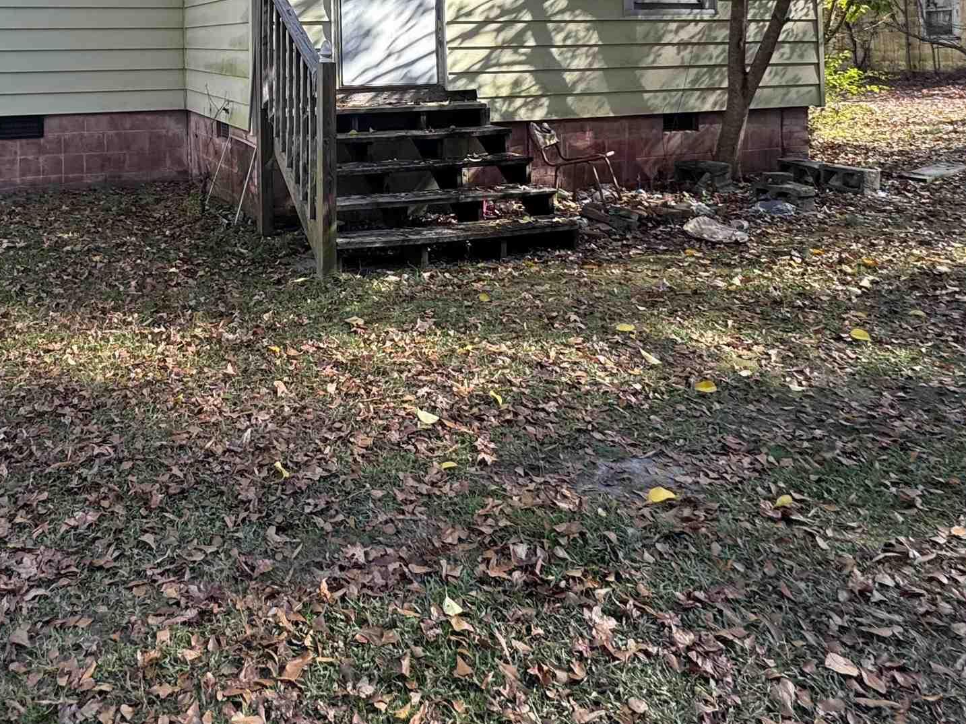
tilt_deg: +0.7
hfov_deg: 57.9
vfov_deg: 41.8
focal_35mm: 30
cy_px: 32
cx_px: 286
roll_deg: +0.6
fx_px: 837
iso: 40
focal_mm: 2.22
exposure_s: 1/341
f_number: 2.2
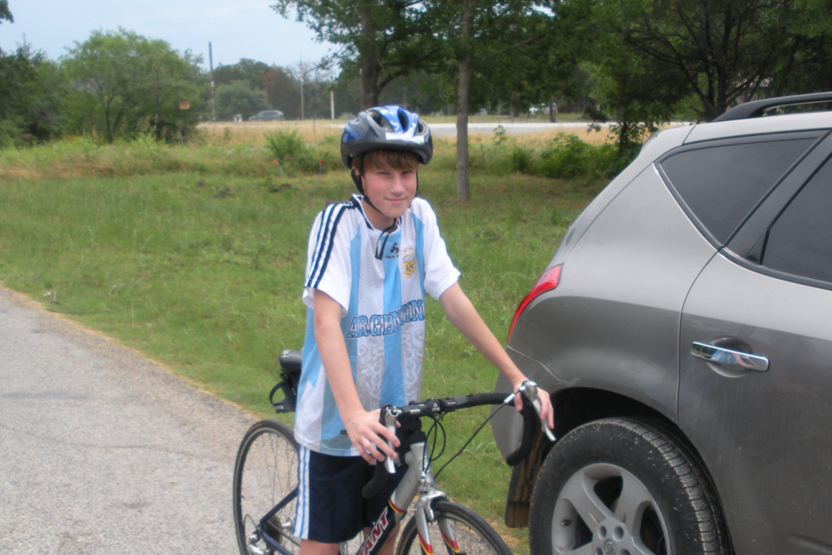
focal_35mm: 51
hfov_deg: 38.9
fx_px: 1179
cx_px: 423
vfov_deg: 26.3
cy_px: 368
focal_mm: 6.3
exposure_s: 1/301
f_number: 3.5
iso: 64
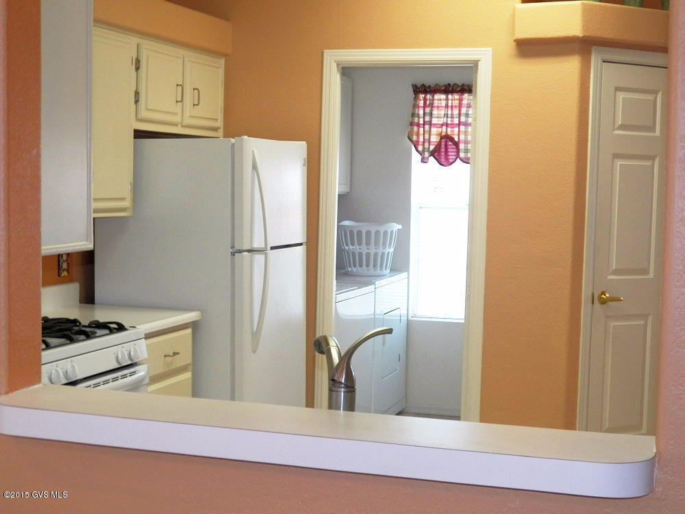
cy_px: 257
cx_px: 342
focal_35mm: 56
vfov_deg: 26.1
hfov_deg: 34.3
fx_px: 1108
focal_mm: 10
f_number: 3.6
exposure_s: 1/50
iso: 125
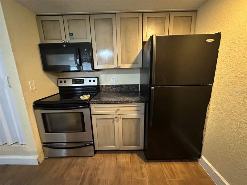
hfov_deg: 102.1
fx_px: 100
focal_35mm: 14
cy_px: 92
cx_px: 124
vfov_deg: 85.7
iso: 1250
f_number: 2.2
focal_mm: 2.22
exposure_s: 1/40
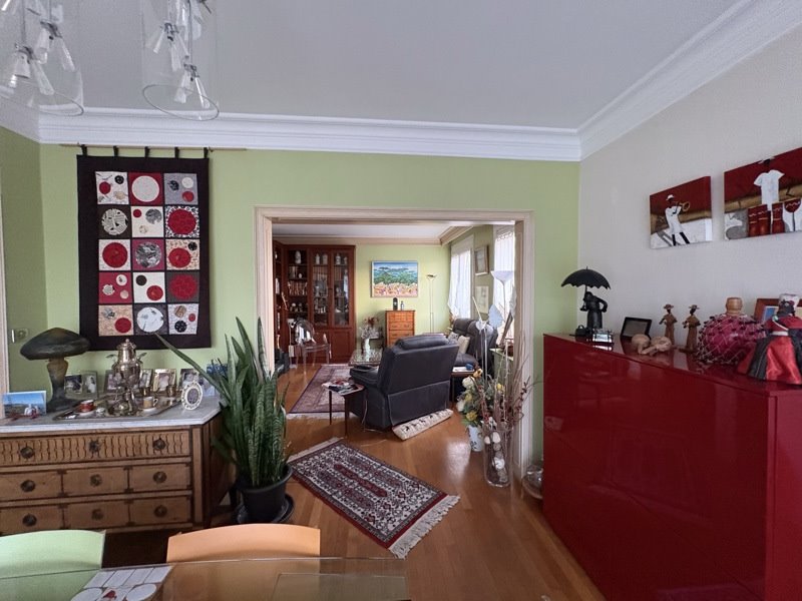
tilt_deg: -1.7
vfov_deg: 85.7
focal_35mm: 14
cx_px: 401
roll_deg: +0.6
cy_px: 300
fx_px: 324
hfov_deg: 102.1
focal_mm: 2.22
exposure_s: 1/60
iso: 640
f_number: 2.2
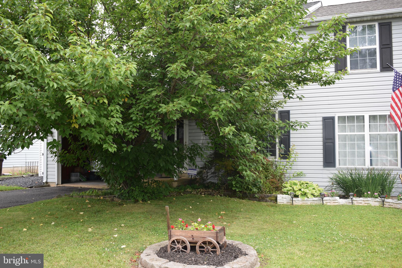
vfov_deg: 38.4
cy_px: 134
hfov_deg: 55.1
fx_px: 385
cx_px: 201
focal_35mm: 34
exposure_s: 1/125
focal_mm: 23
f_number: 5.6
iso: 110
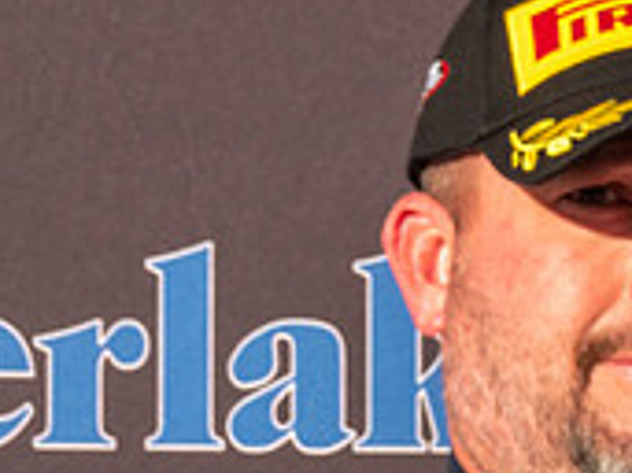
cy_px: 294
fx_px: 12388
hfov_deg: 2.9
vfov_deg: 2.2
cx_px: 861
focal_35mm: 679
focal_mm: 100
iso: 200
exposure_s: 1/160
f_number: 13
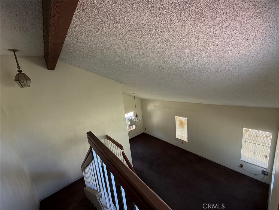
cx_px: 140
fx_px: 113
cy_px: 105
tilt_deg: -11.7
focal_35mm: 14
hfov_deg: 102.1
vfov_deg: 85.7
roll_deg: +6.5
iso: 200
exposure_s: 1/121
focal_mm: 2.22
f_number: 2.2
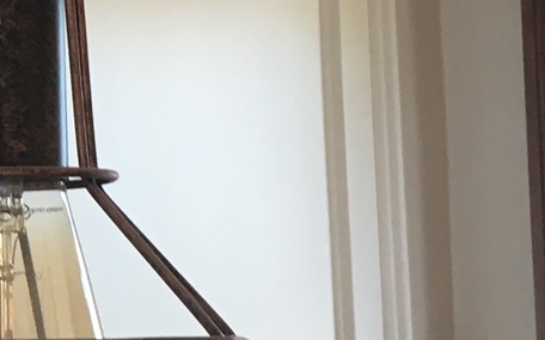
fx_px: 2020
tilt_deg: +5.7
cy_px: 123
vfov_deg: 9.6
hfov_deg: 14.2
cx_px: -317
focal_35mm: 136
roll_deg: +0.5
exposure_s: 1/30
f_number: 2.2
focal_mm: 4.15
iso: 32
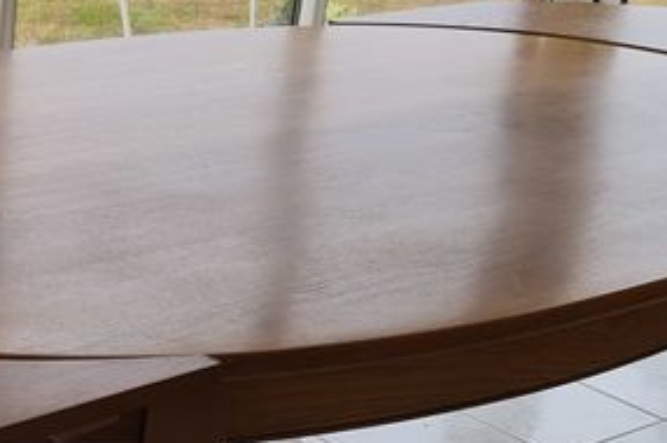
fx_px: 1684
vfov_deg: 15.0
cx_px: -58
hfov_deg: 21.3
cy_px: 298
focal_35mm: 91
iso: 50
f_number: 1.8
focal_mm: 7
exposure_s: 1/100
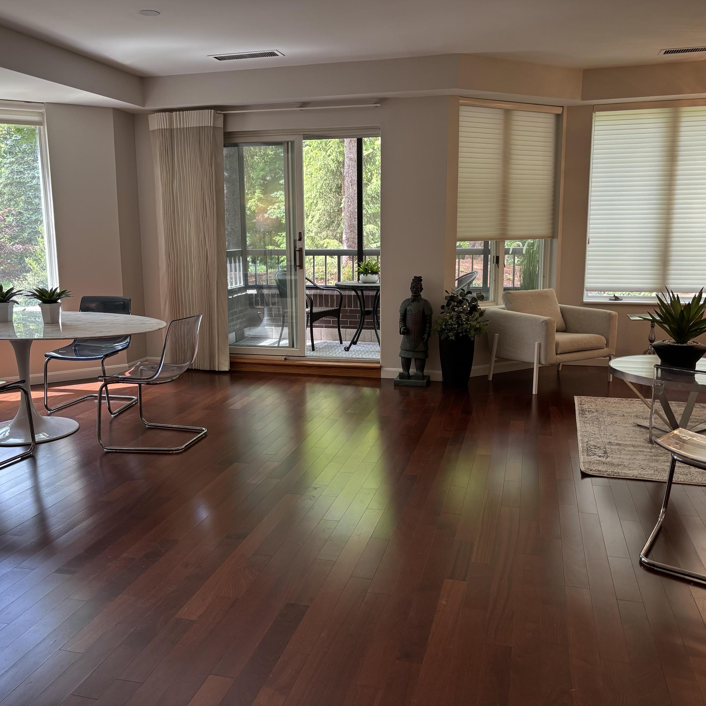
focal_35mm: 31
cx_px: 325
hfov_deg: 52.5
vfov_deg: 52.5
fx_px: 715
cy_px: 351
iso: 125
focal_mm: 5.96
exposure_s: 1/120
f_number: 1.6
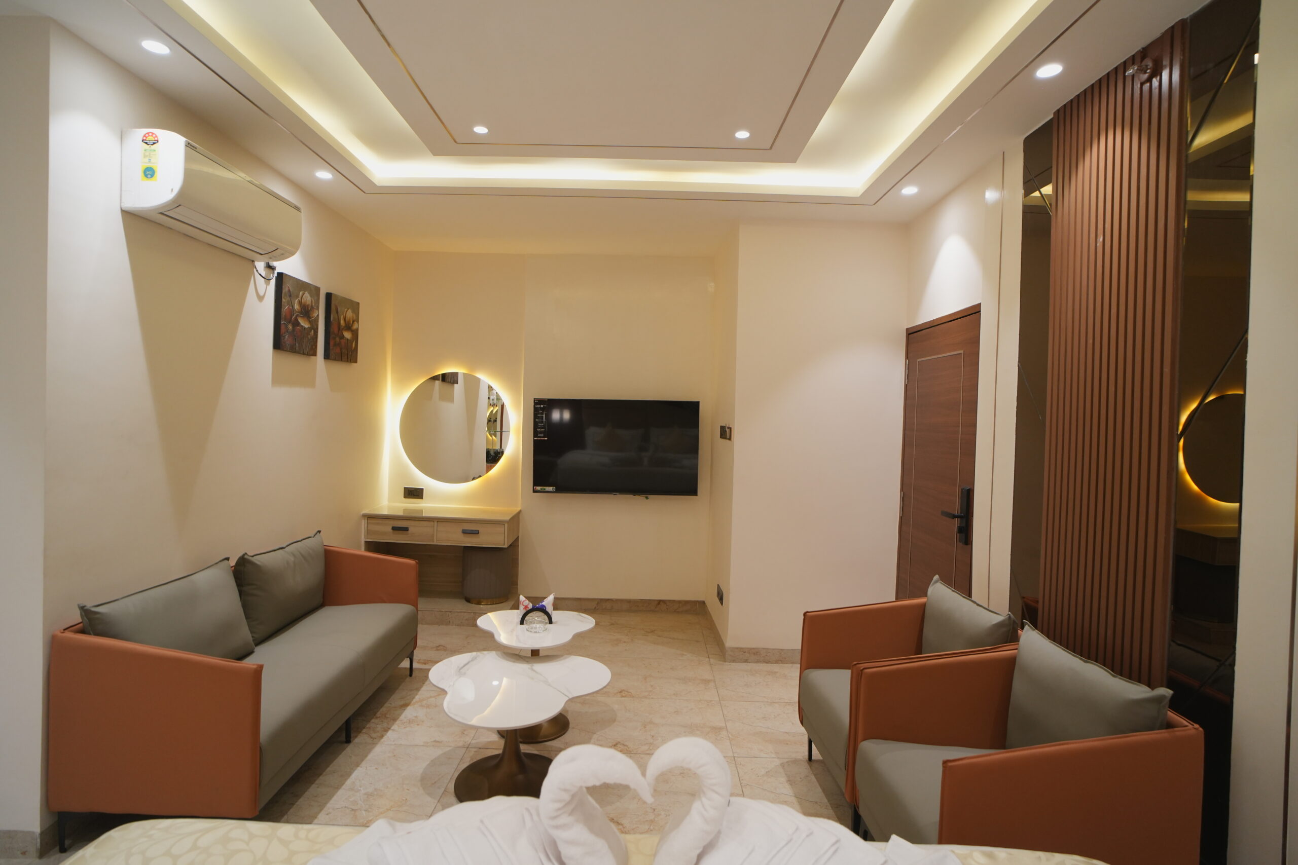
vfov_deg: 67.4
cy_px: 432
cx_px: 649
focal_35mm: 18
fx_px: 649
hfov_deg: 90.0
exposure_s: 1/100
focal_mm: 18
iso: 1000
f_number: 4.5
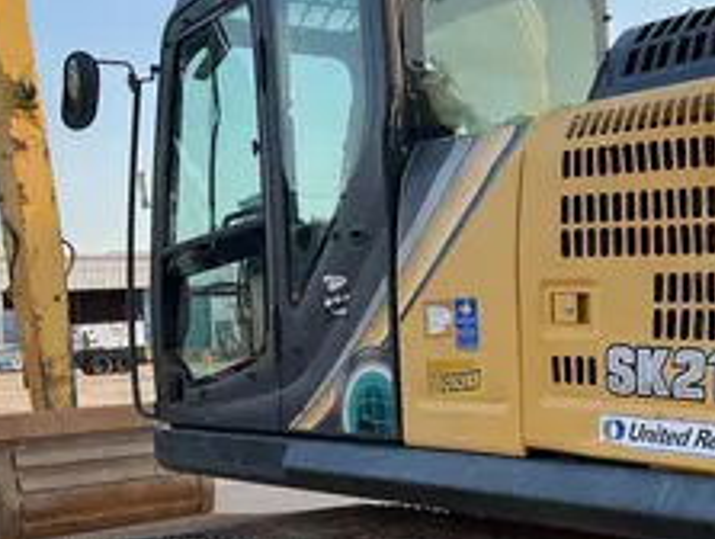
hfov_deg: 29.2
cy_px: 300
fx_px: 1324
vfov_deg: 23.0
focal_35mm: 64
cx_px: 625
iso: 50
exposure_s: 1/1000
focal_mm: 5.1
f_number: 1.6
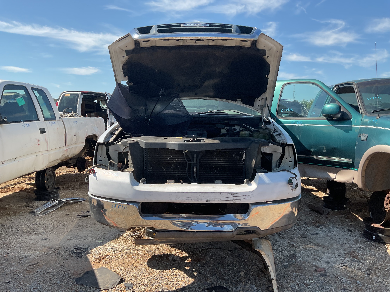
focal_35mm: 29
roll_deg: +1.7
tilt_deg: -4.4
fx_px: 327
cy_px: 146
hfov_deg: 61.7
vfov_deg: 48.2
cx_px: 195
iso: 16
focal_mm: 3
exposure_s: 1/1098
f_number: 1.8
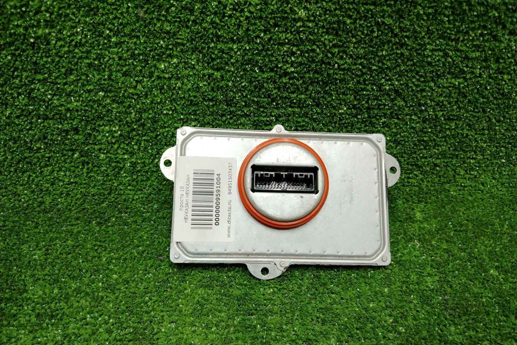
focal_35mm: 25
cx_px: 258
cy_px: 190
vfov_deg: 51.2
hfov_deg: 71.5
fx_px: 359
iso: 217
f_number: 1.75
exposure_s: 1/50
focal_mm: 5.25
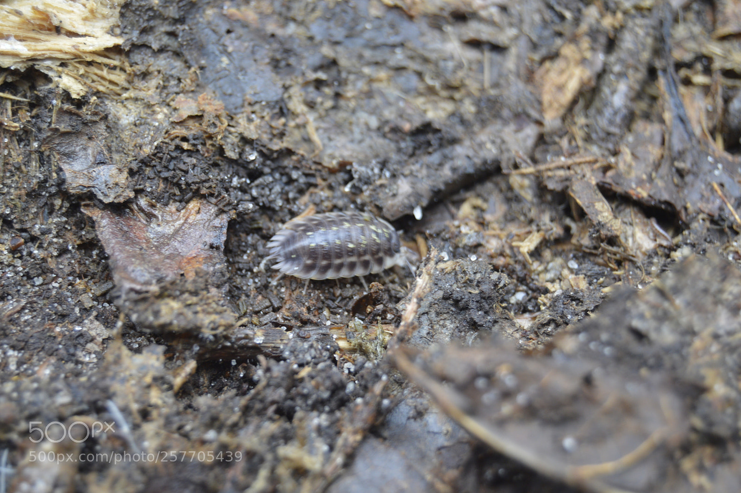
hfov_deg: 24.6
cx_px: 370
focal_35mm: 82
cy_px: 246
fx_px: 1697
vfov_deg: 16.5
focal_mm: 55
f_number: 5.6
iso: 400
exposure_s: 1/80
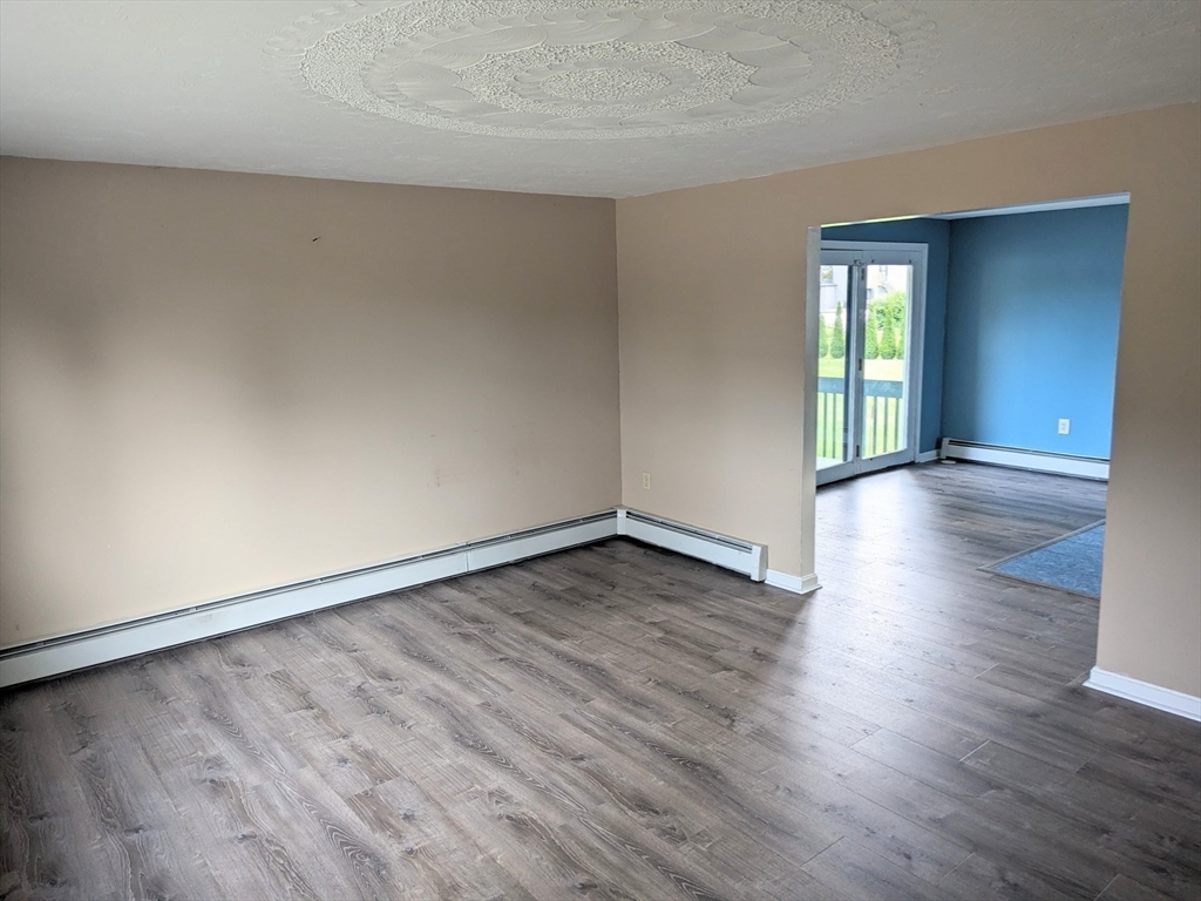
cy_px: 450
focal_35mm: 24
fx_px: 833
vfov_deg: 56.8
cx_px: 600
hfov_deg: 71.6
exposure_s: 1/43
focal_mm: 6.81
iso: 46
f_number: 1.85
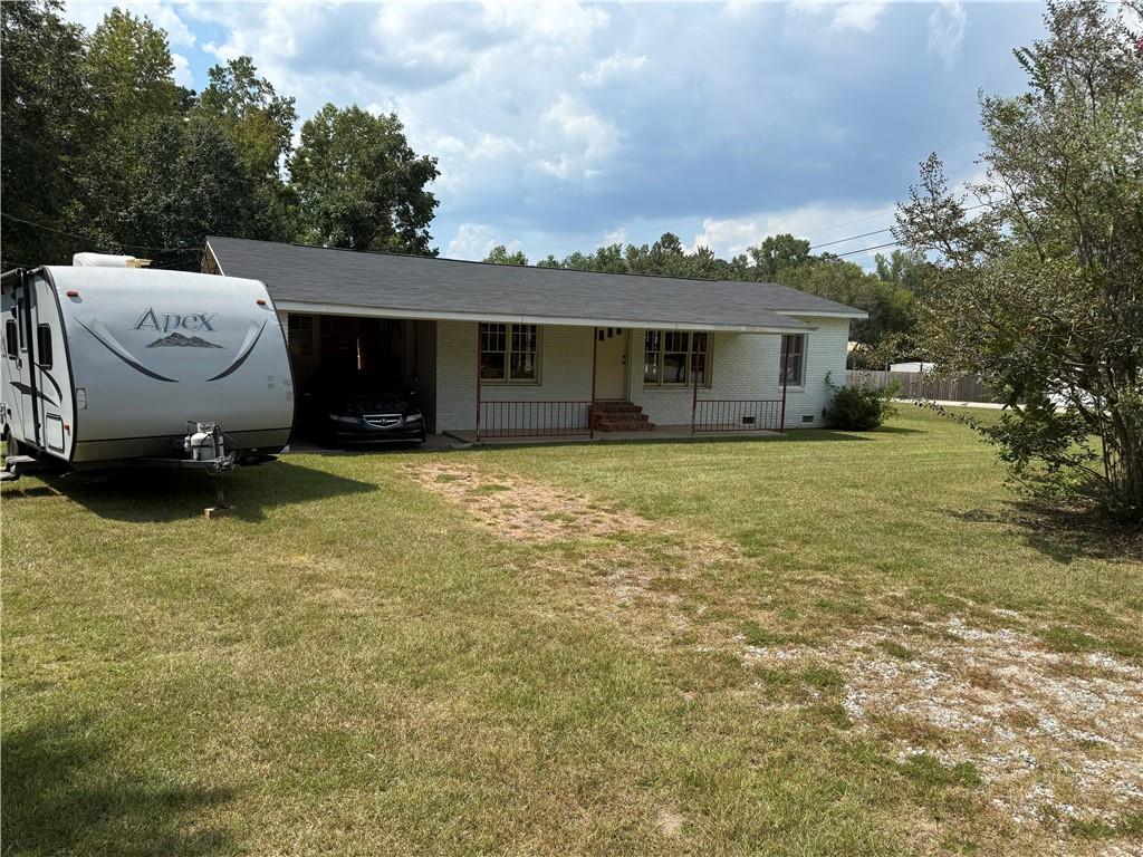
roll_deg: -2.1
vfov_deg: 56.8
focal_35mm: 24
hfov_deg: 71.6
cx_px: 572
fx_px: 792
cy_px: 428
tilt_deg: -5.9
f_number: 1.78
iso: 80
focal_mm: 6.76
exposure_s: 1/4167
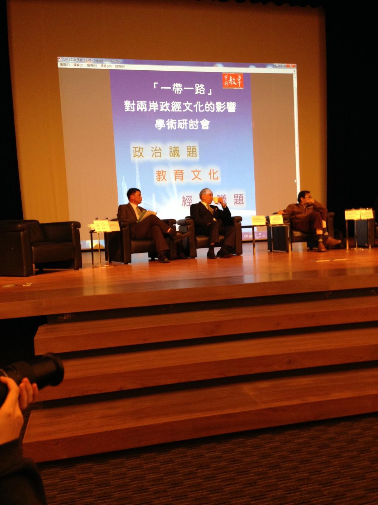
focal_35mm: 33
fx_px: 480
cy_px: 252
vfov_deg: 55.3
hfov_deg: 43.0
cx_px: 189
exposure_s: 1/20
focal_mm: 4.12
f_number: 2.4
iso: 100
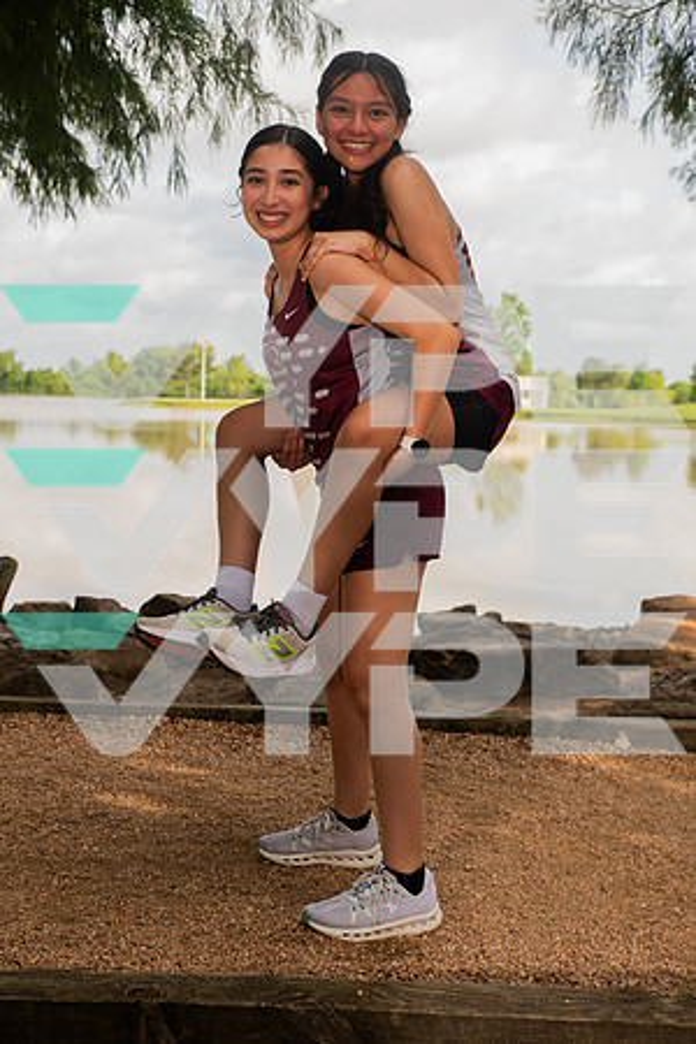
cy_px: 522
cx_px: 348
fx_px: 1392
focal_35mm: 48
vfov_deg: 41.1
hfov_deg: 28.1
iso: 200
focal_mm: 48
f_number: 6.3
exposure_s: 1/320
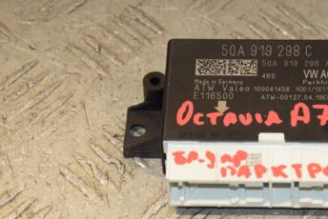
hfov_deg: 9.8
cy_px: 118
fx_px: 1906
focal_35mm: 209
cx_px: 233
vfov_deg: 6.6
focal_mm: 80
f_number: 7.1
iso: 800
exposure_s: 1/200
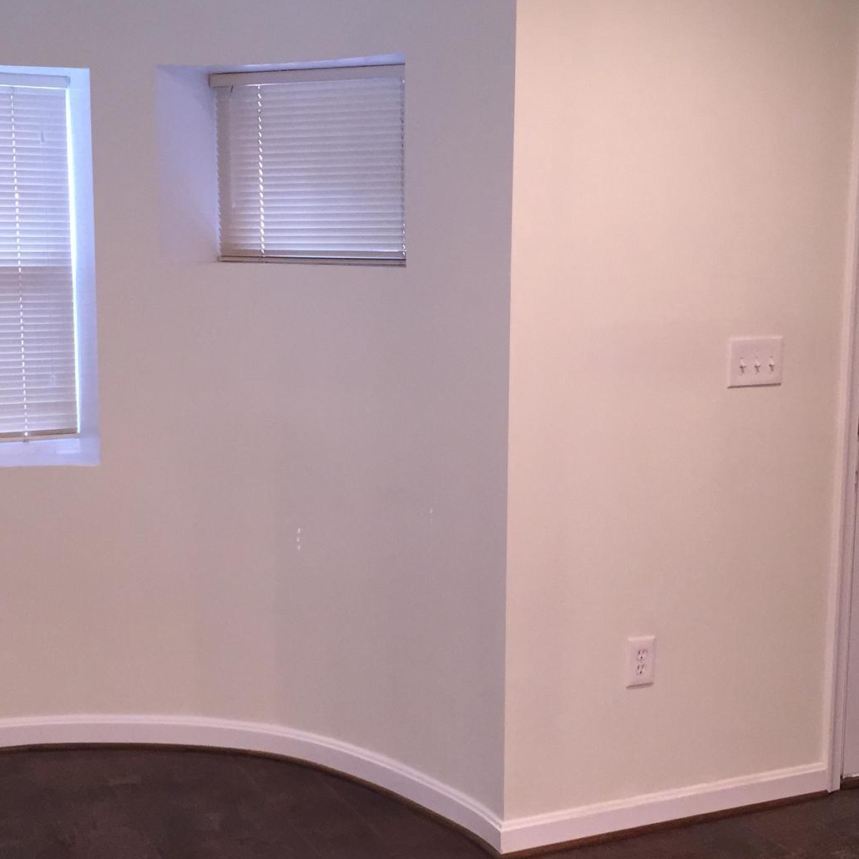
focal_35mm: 51
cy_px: 478
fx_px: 1432
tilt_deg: -9.8
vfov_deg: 33.4
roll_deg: -0.4
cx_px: 452
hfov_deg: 33.4
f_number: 2.2
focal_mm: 4.15
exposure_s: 1/30
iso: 125
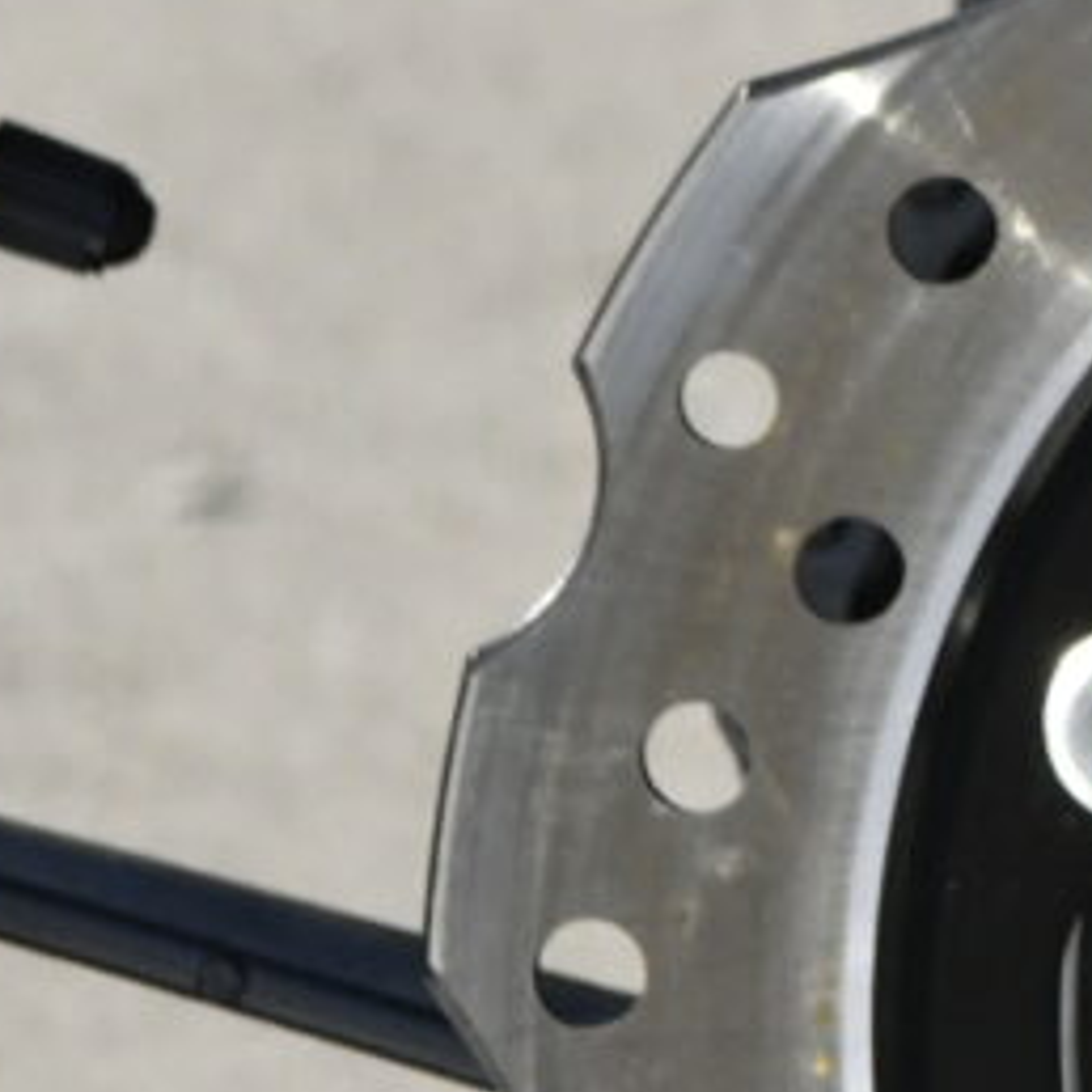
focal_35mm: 462
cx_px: 3356
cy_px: -1335
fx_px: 16489
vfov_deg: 3.7
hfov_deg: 3.7
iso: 1000
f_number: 13
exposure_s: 1/800
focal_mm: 70
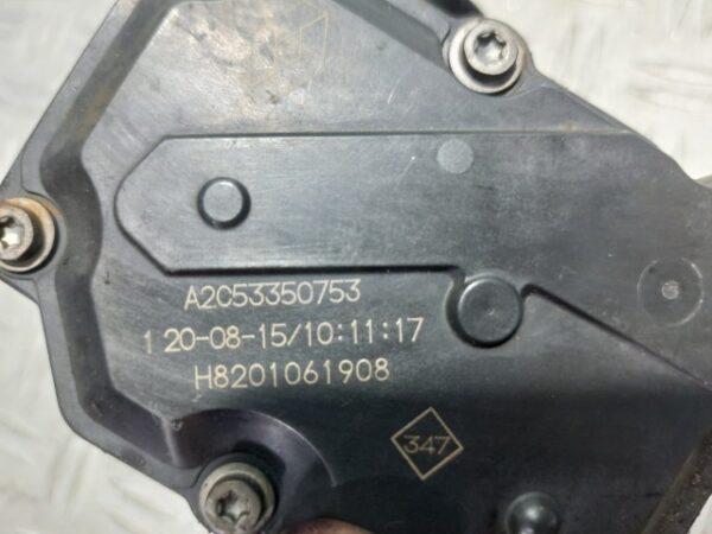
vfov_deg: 54.9
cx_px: 356
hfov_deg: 69.4
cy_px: 267
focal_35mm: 25
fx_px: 514
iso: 160
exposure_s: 1/50
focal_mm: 5.23
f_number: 1.8
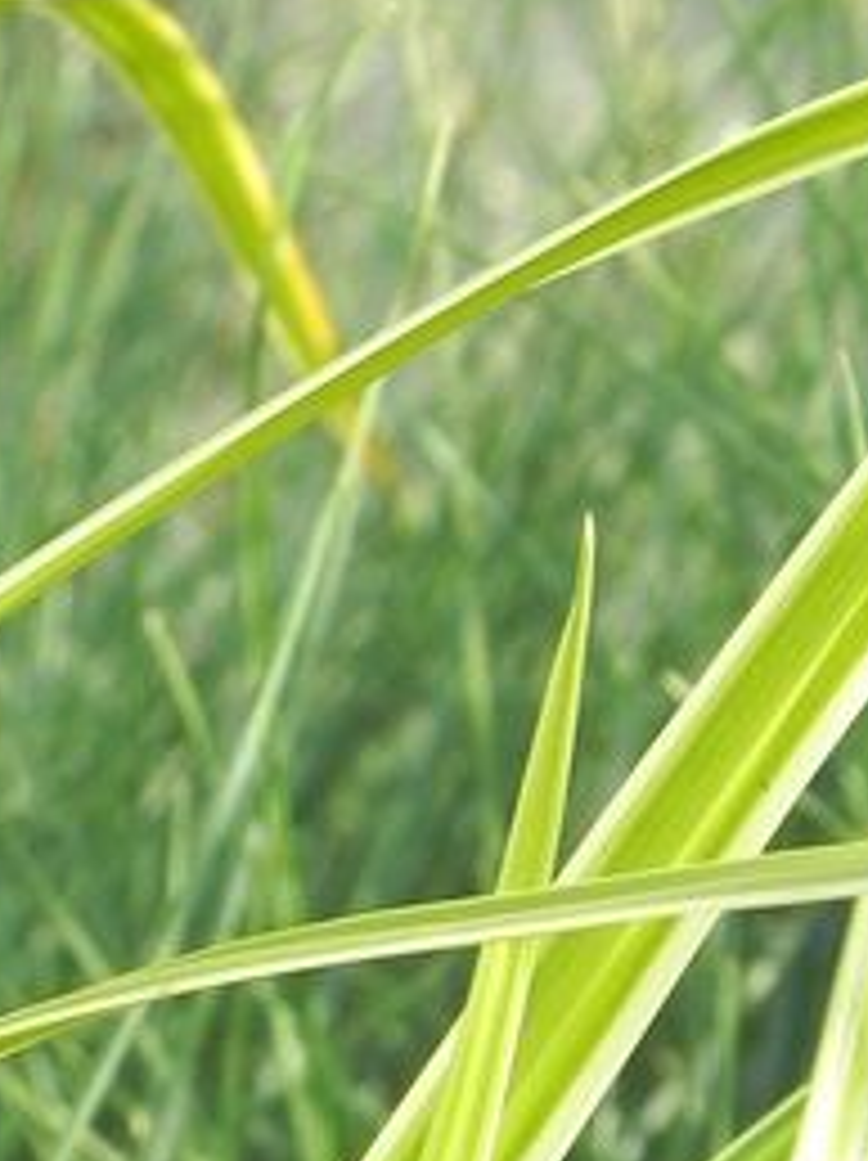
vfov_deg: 8.3
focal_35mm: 233
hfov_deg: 6.4
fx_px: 7803
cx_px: 486
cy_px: 1688
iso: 160
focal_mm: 13.4
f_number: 5.6
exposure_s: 1/125
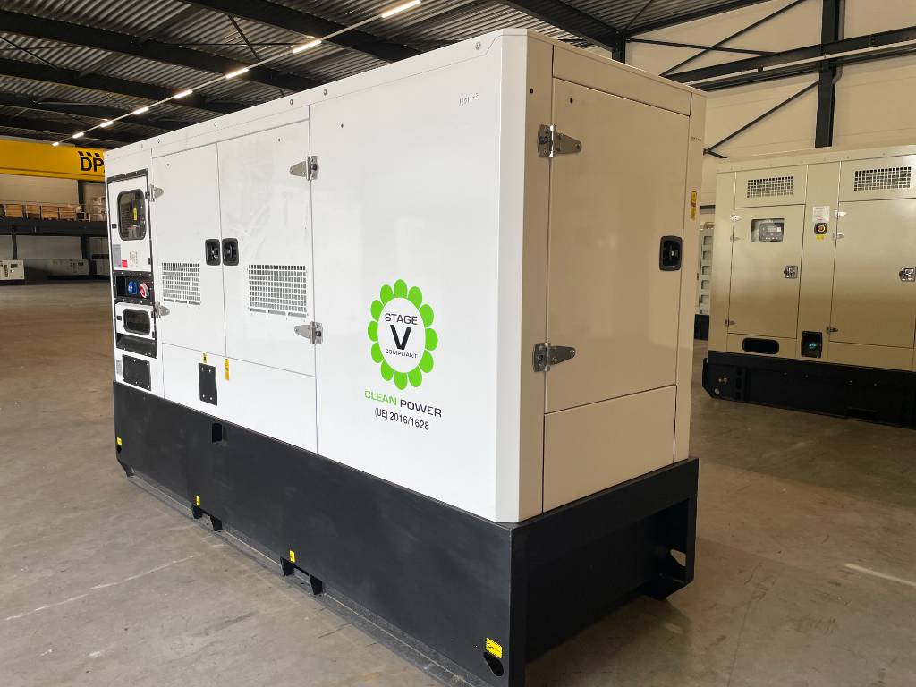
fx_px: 688
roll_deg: +0.0
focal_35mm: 26
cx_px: 458
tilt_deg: -7.1
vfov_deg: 53.1
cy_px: 344
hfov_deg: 67.3
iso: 50
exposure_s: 1/100
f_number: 1.6
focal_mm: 4.2
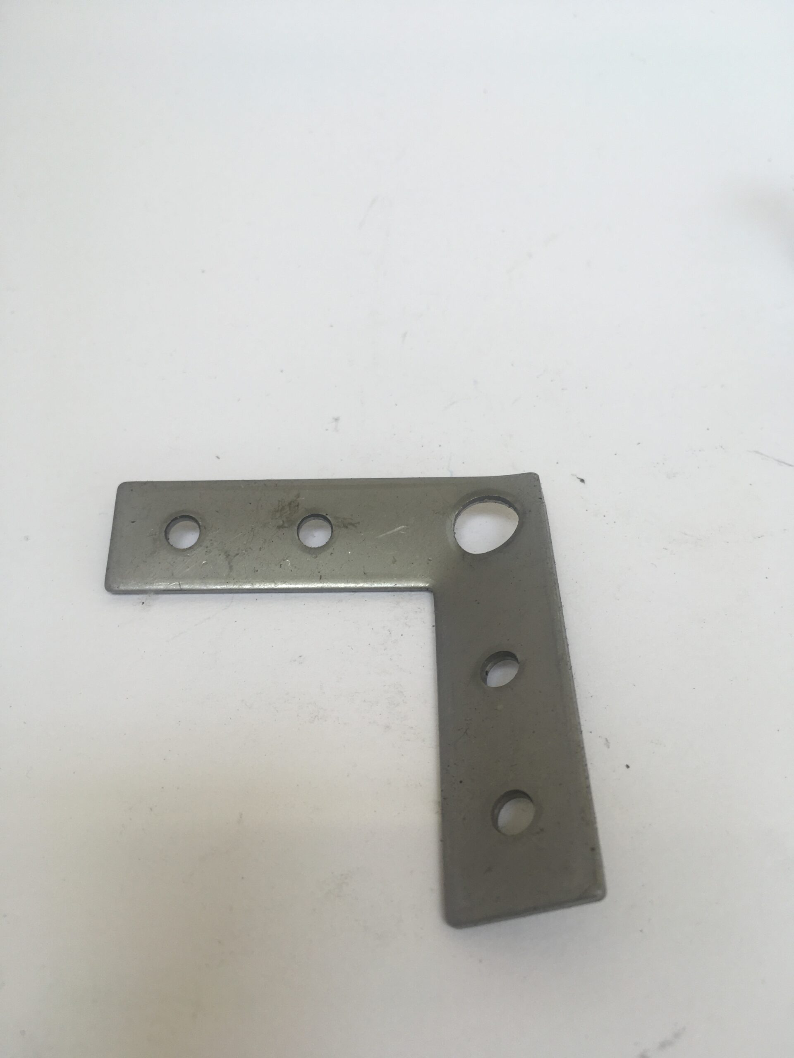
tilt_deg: -45.2
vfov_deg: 61.7
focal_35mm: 29
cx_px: 397
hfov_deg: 48.2
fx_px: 887
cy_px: 529
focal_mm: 4.15
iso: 25
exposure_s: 1/50
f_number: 2.2
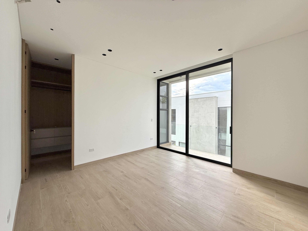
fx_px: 125
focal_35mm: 14
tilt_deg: +0.1
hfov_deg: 102.1
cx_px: 154
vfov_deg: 85.7
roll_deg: -0.2
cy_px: 116
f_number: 2.2
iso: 64
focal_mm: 2.22
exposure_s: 1/363
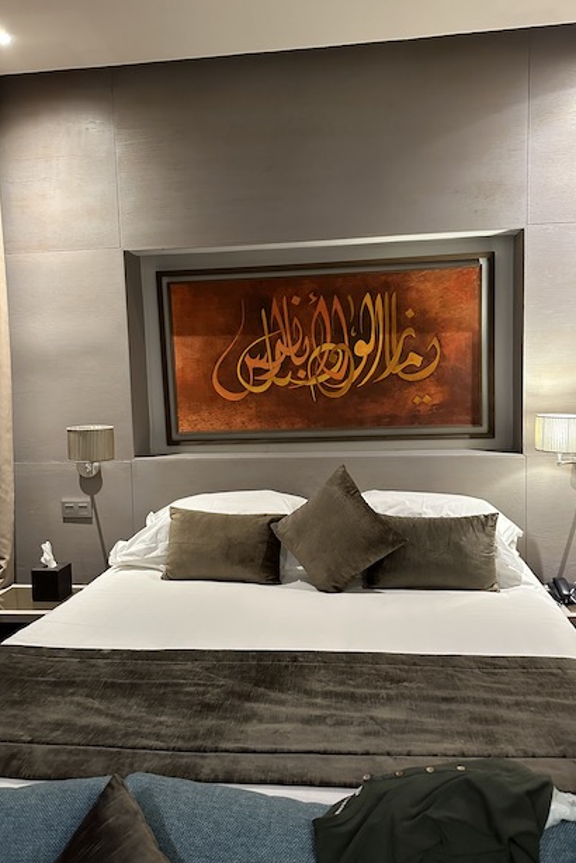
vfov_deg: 69.4
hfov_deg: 49.6
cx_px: 299
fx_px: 623
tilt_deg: -4.3
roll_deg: +1.1
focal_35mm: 26
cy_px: 434
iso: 640
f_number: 1.78
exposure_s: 1/50
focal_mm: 6.86
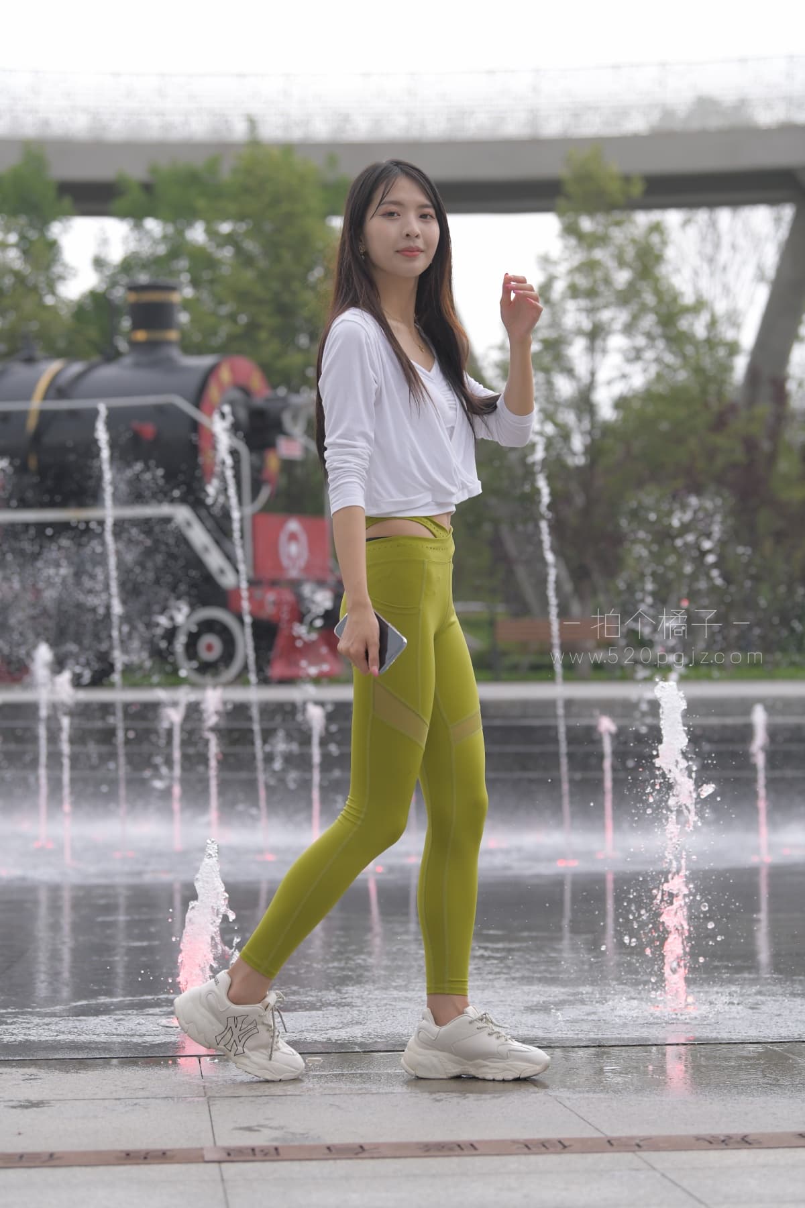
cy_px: 604
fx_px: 2884
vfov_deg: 23.6
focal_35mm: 86
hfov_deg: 15.9
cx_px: 402
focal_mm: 86
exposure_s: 1/1250
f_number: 4
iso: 1100
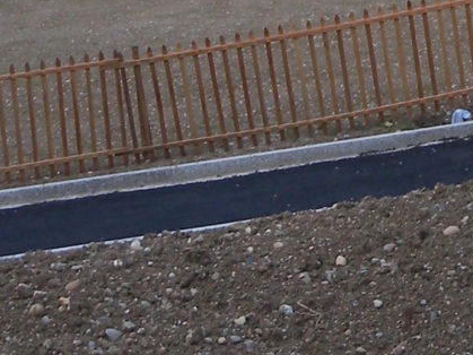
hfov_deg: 11.3
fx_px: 2336
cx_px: 623
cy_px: -369
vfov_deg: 8.2
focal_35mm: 171
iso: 64
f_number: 3.2
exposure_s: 1/110
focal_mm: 6
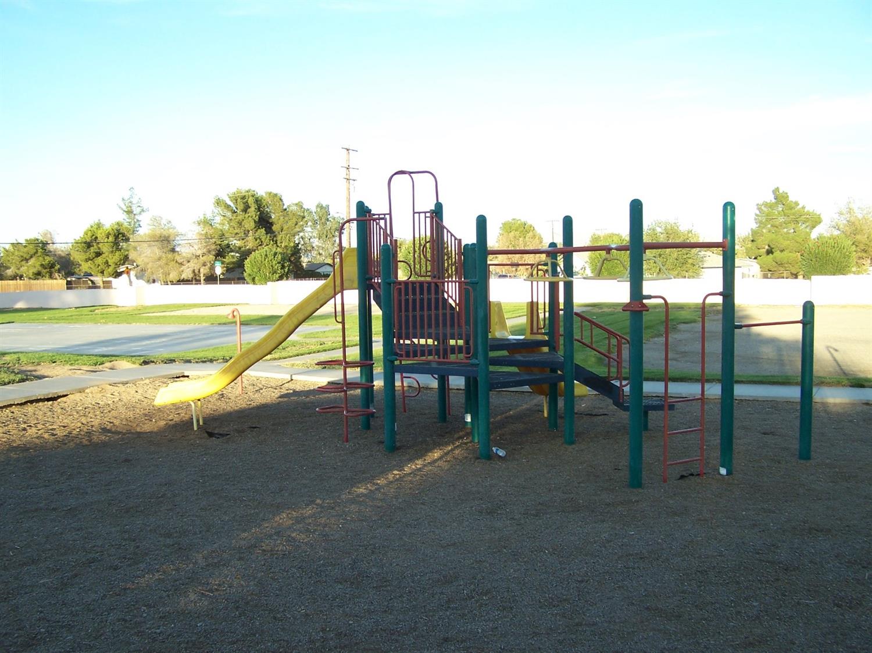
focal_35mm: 38
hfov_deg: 49.0
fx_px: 957
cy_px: 326
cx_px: 436
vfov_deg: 37.7
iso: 80
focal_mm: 6.3
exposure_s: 1/250
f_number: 2.8
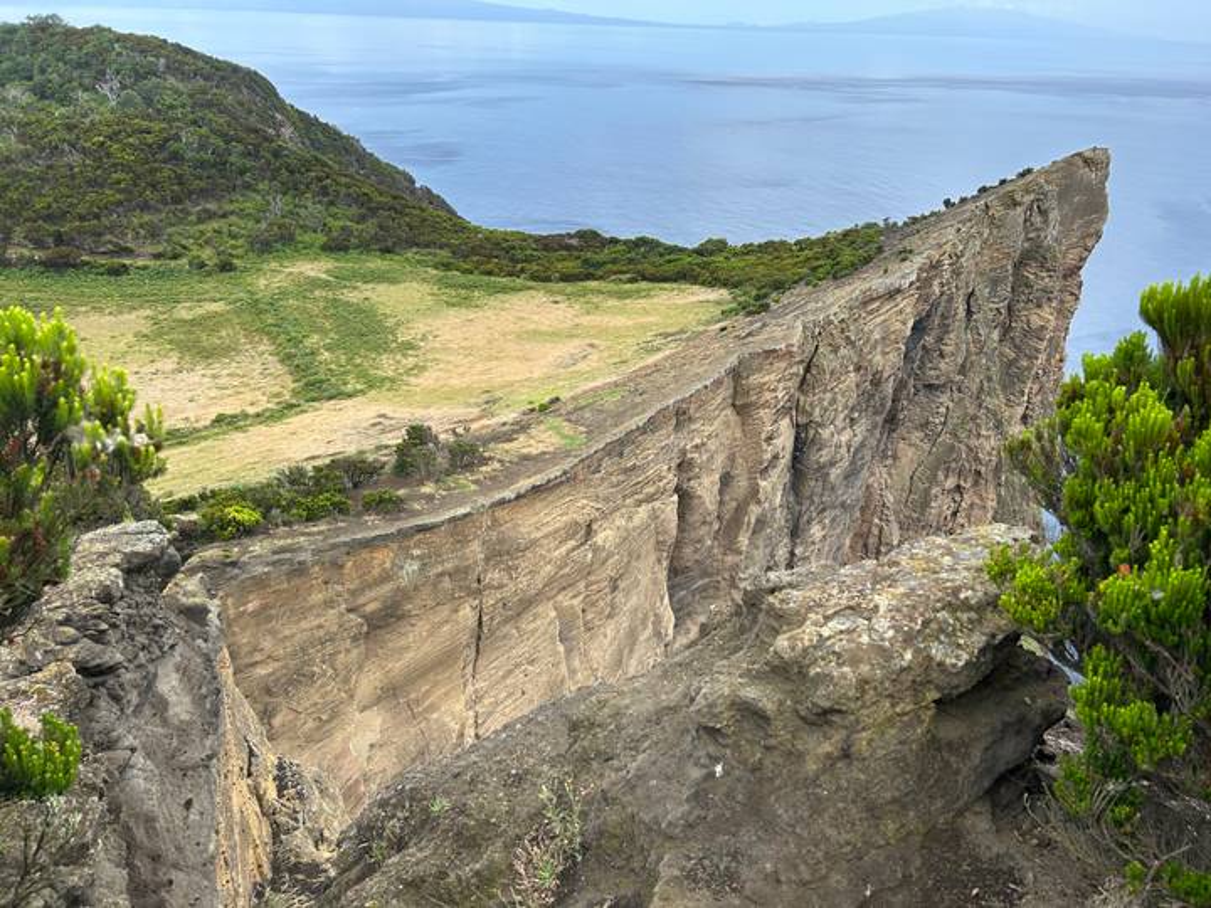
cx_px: 606
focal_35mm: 26
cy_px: 454
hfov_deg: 67.3
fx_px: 910
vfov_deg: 53.1
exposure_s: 1/1377
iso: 50
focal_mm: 5.7
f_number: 1.5
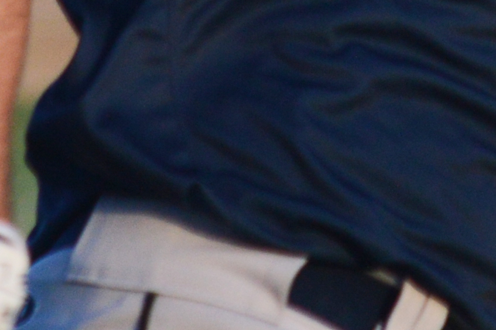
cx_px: 473
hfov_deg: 0.9
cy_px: -393
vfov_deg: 0.6
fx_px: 32250
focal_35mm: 2343
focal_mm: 220
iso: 400
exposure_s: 1/500
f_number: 5.3
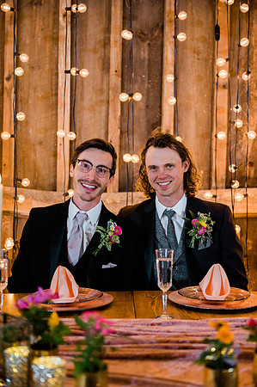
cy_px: 194
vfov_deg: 38.2
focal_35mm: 52
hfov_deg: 25.9
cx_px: 128
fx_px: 558
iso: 800
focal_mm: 52
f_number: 2.8
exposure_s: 1/200
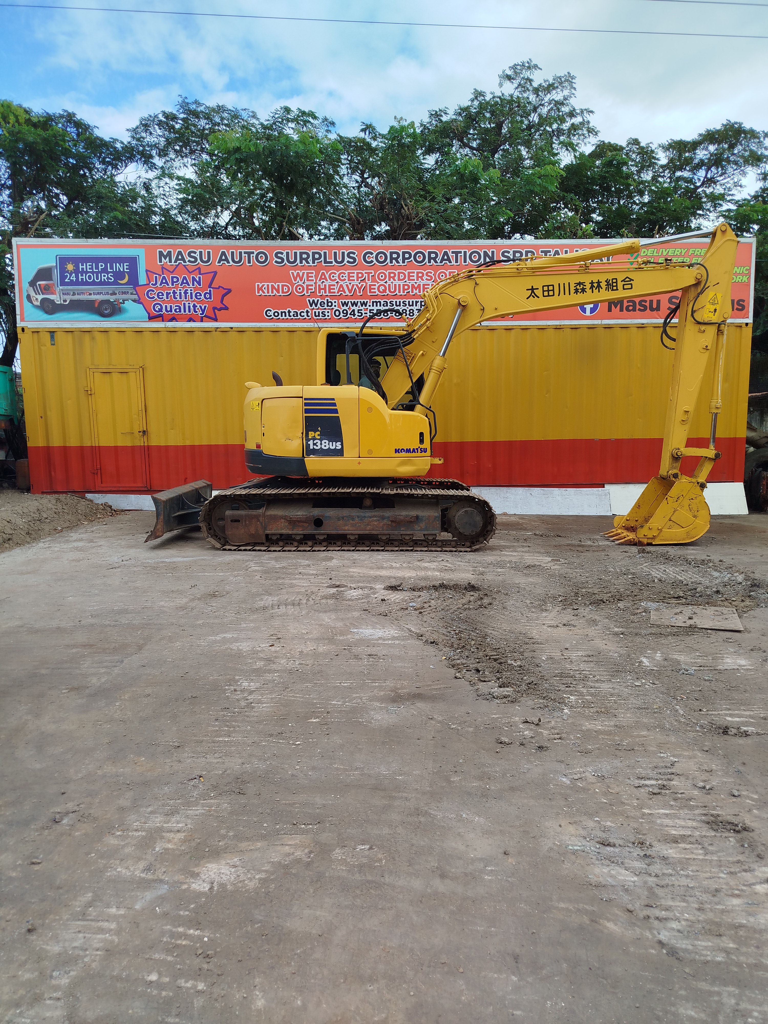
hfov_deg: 56.8
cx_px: 384
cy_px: 512
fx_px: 710
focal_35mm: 24
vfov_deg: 71.6
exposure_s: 1/523
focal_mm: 5.31
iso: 50
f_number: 1.7
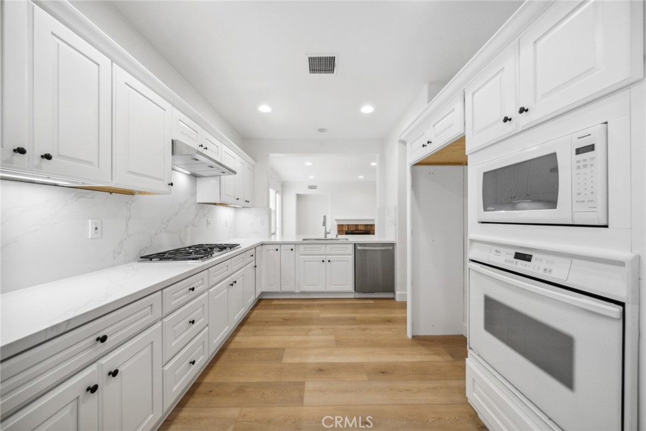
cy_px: 216
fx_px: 215
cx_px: 323
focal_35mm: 12
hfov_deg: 112.6
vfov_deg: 90.0
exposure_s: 1/25
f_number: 8
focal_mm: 12
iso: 400
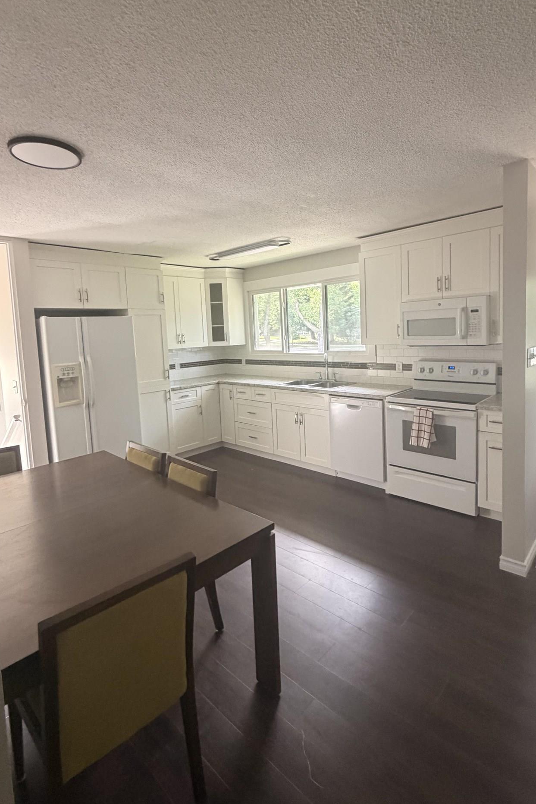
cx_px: 279
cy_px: 367
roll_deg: +2.9
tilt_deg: -5.1
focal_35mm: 18
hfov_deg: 67.4
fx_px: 402
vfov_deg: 89.8
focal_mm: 2.22
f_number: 2.2
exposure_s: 1/60
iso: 400
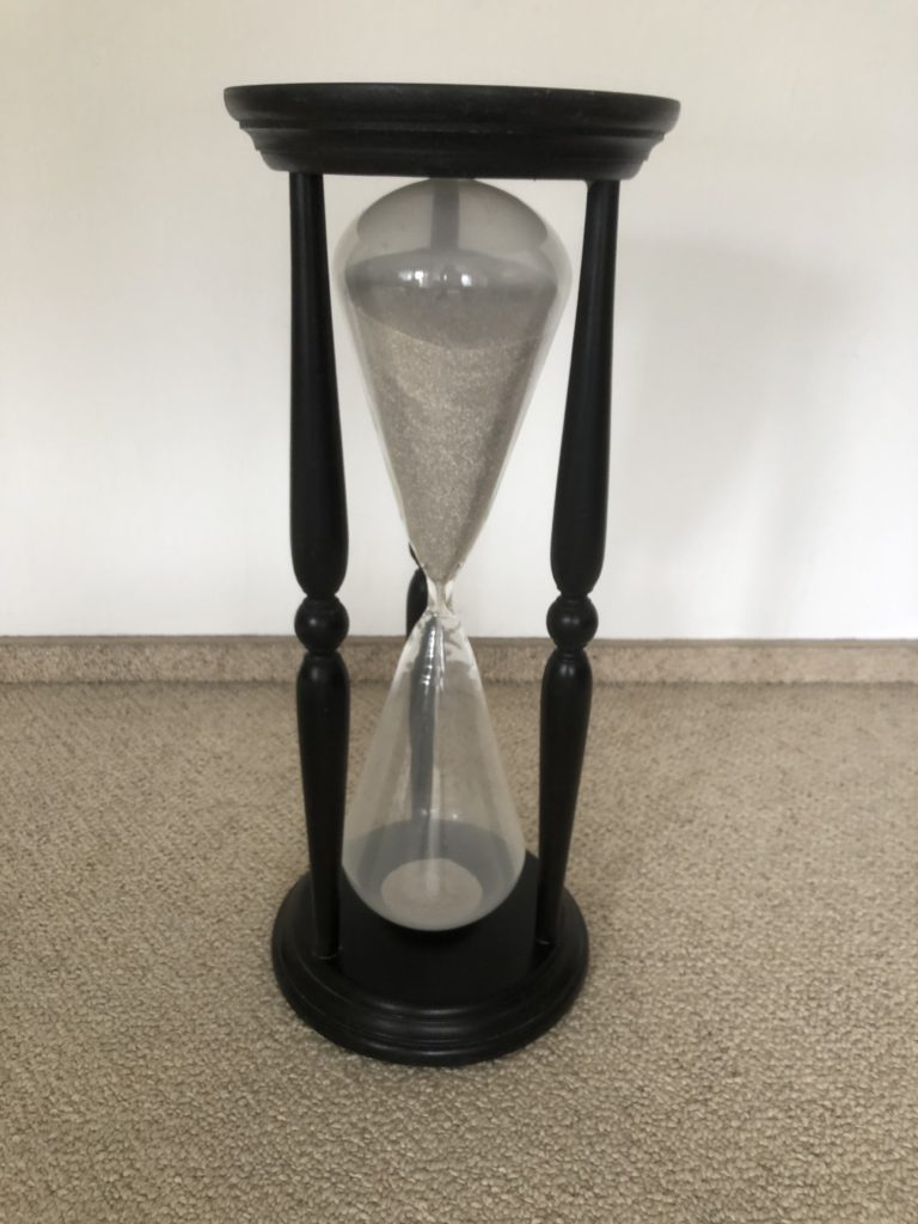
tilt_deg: -23.7
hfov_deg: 49.7
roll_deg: -3.9
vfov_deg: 63.4
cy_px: 612
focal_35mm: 28
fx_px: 990
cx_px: 459
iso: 40
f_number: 1.8
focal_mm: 3.99
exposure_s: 1/24
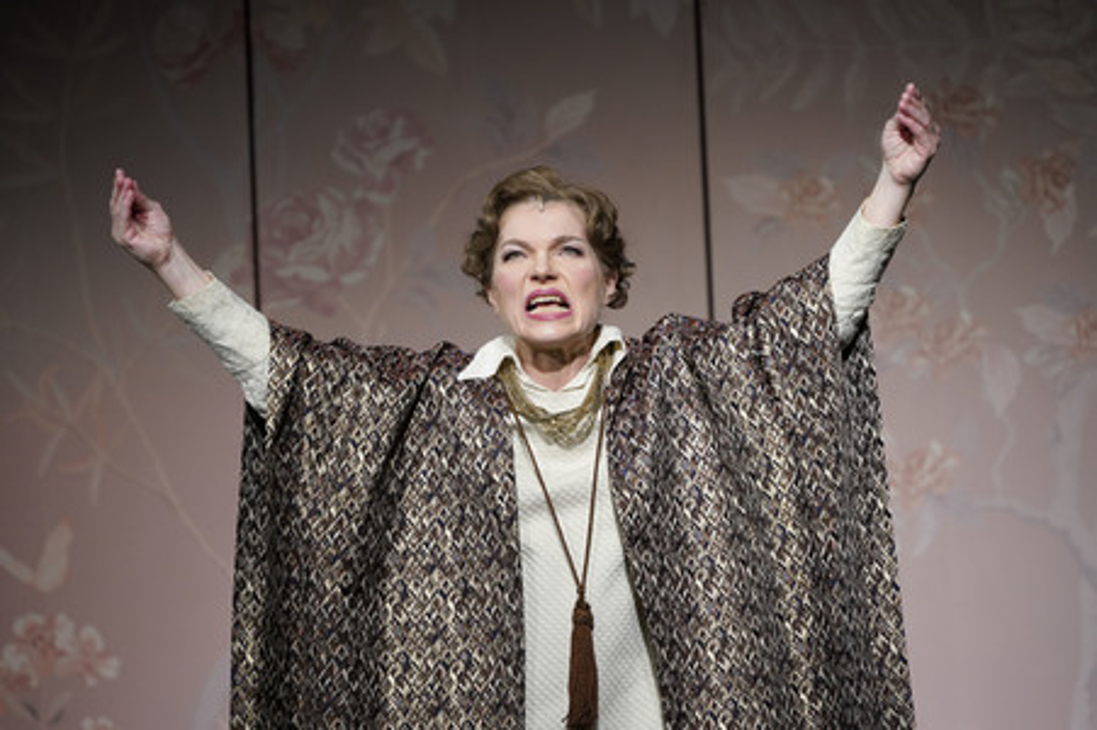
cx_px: 548
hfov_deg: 10.3
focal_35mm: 200
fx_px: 6090
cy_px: 365
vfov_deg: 6.9
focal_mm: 200
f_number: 5.6
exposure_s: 1/640
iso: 1600
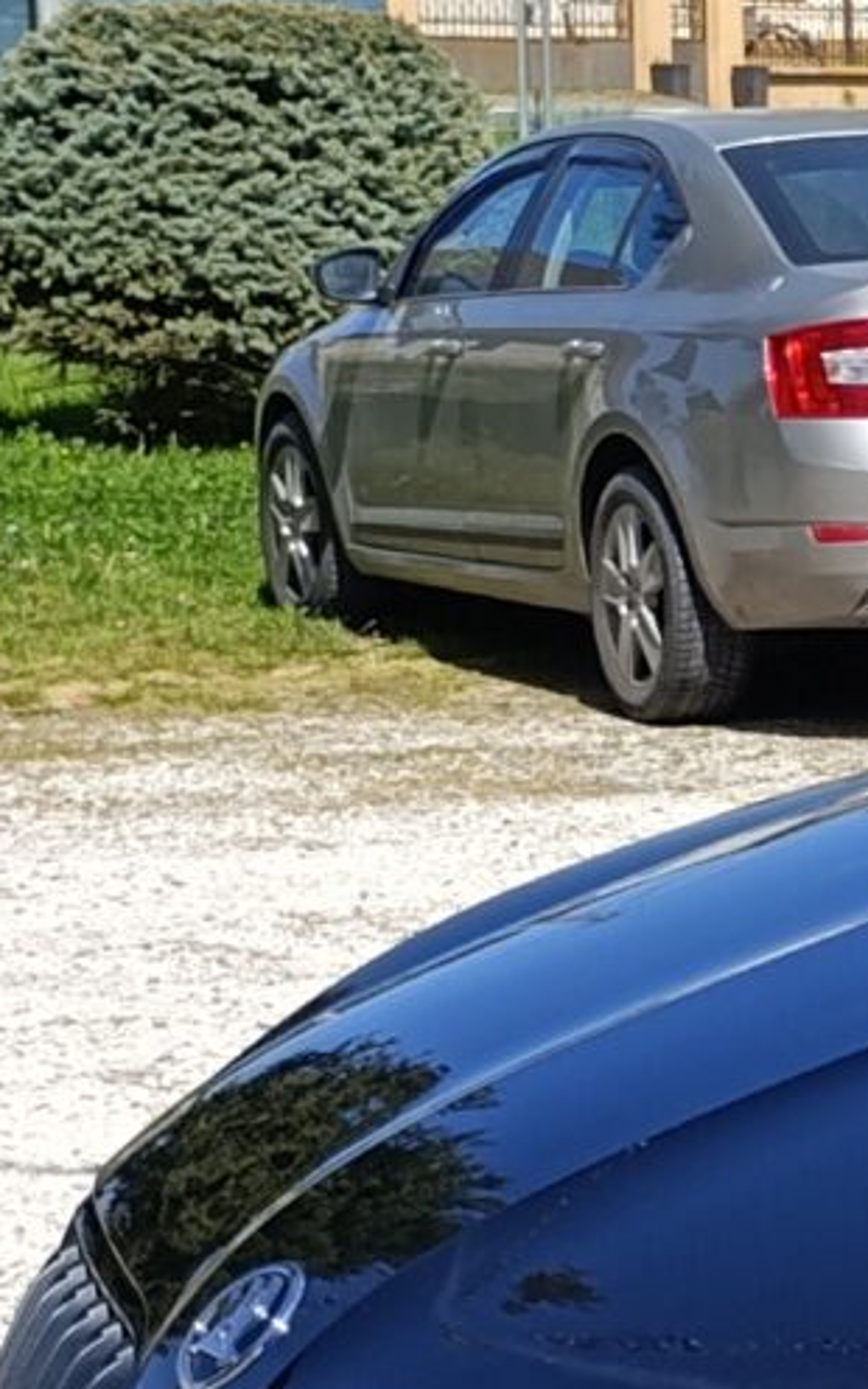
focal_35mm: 126
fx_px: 4769
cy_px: 885
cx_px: 2388
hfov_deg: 8.9
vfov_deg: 16.5
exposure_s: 1/633
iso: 50
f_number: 1.6
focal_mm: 6.14
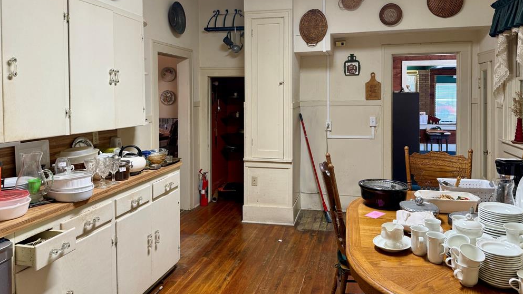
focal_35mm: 27
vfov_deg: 42.4
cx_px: 269
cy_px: 102
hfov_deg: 69.8
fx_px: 374
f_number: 1.78
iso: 125
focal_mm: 6.76
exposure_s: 1/60
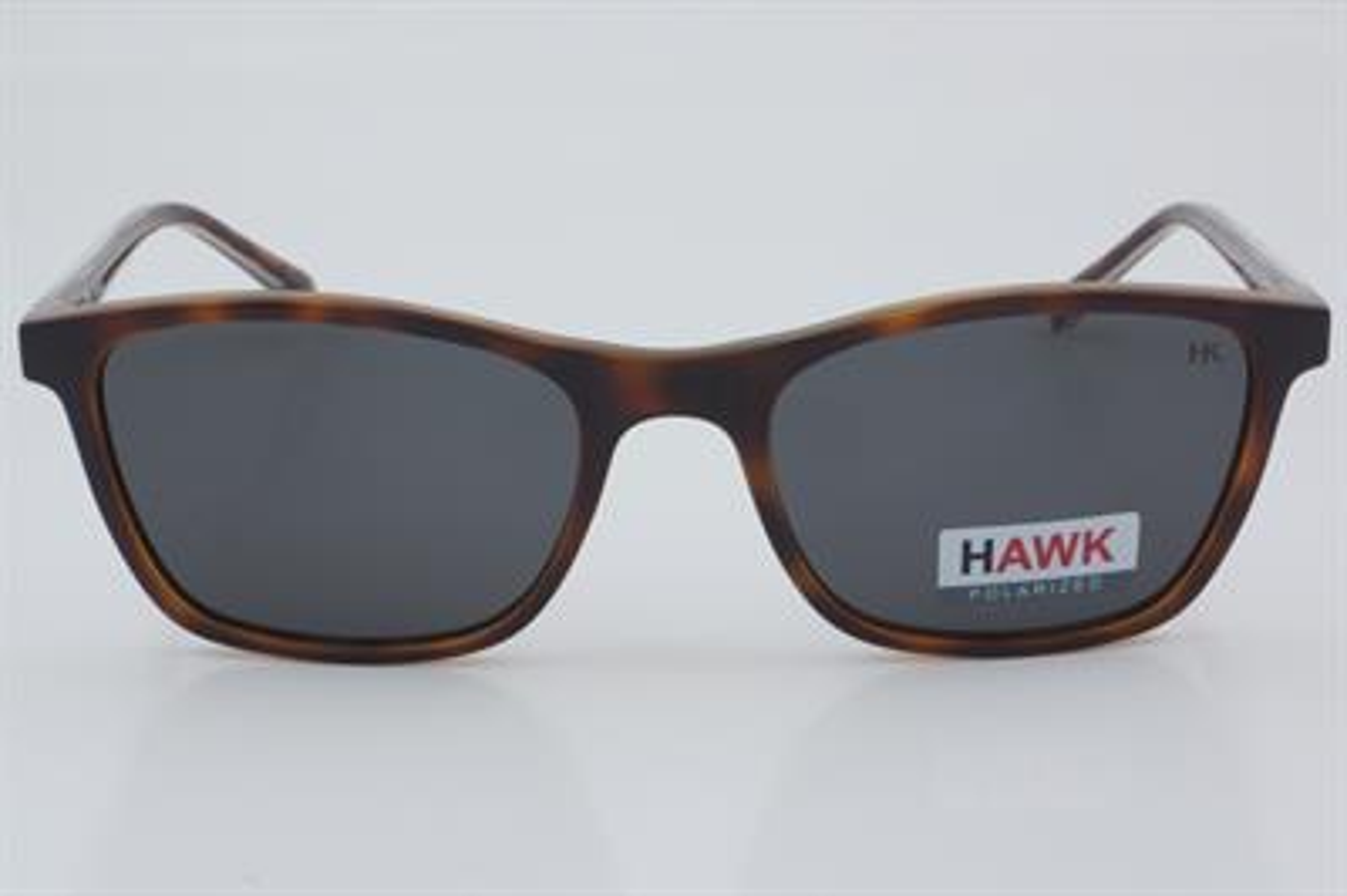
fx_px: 3084
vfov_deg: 16.5
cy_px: 448
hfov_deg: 24.6
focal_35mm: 82
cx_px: 674
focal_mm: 55
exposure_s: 1/4
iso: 100
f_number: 32
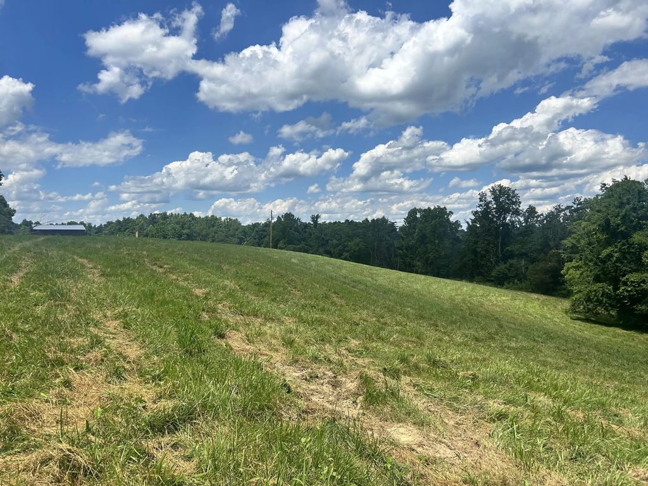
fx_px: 487
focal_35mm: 26
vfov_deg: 53.1
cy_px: 243
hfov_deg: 67.3
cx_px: 324
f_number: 1.5
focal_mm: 5.7
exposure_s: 1/5587
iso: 50
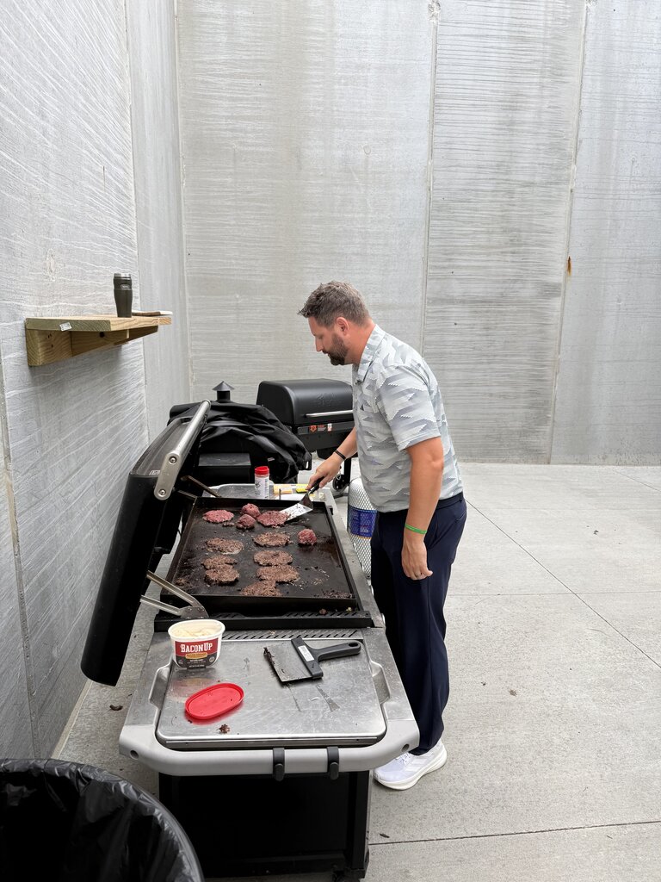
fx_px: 611
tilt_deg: -10.9
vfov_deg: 71.6
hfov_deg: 56.8
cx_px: 330
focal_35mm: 24
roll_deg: -1.0
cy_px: 441
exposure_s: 1/632
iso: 80
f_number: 1.78
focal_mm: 6.76
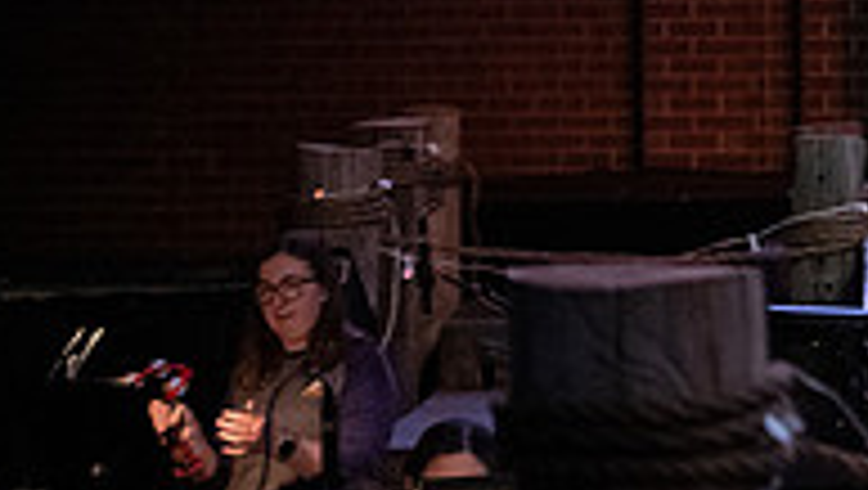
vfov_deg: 4.8
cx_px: 1169
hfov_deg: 8.4
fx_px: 5806
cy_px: -321
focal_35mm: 252
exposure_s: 1/250
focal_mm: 80
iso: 4000
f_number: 2.8
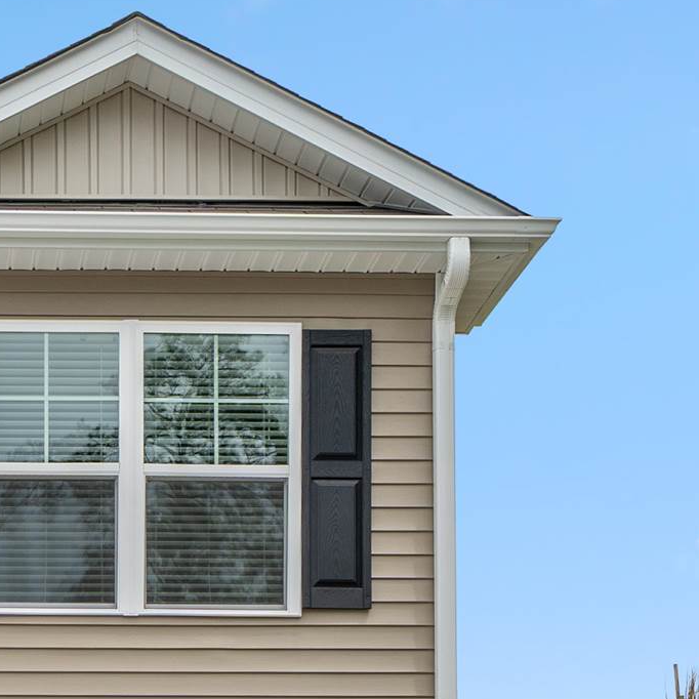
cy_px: 673
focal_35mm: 88
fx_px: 2010
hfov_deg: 18.8
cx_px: -109
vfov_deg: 19.2
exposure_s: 1/250
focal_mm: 23
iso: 200
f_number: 8
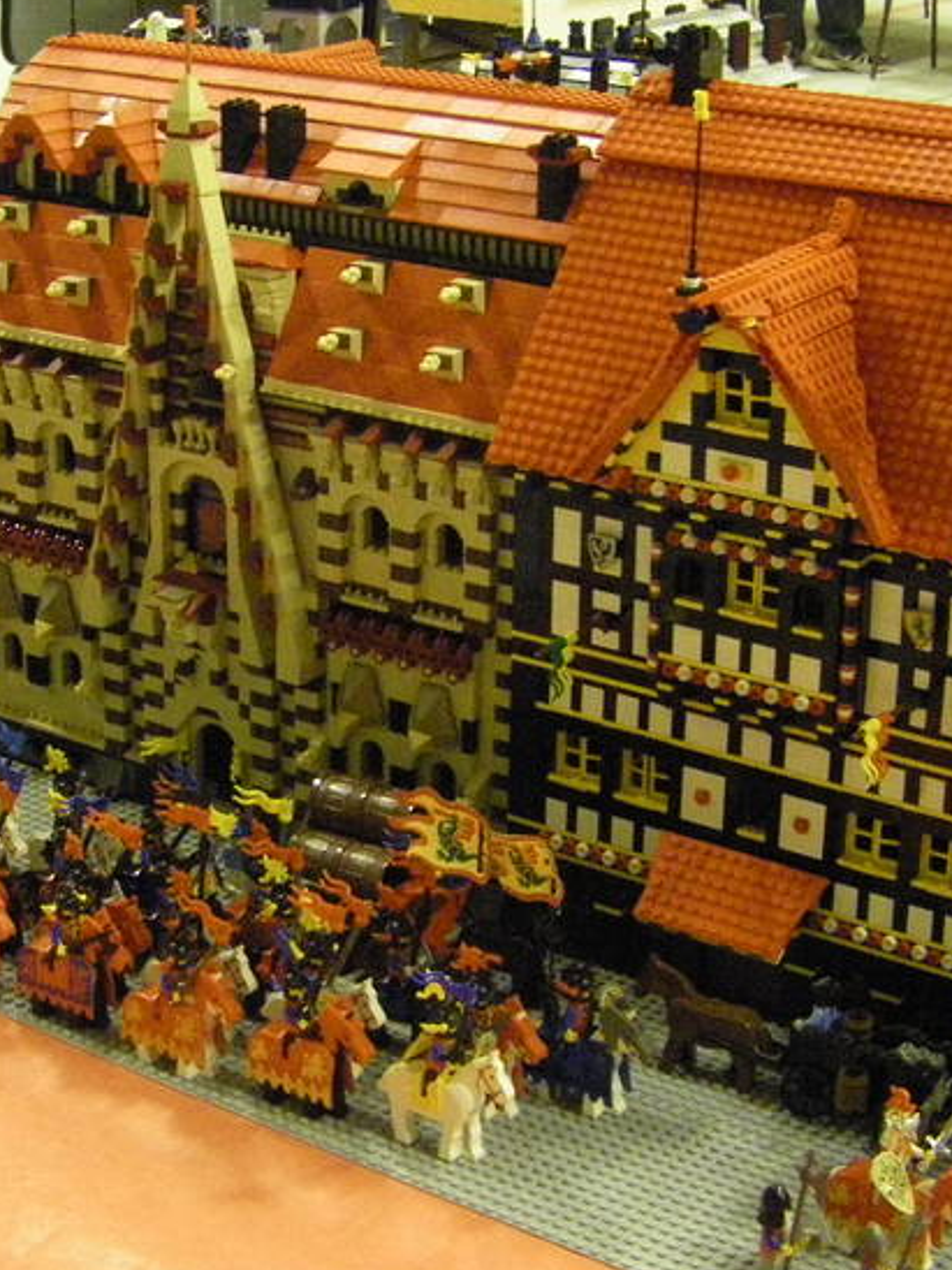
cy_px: 593
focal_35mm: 71
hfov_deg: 20.7
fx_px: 2603
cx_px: 345
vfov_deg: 27.4
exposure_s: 1/8
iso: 800
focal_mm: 6.3
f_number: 3.5
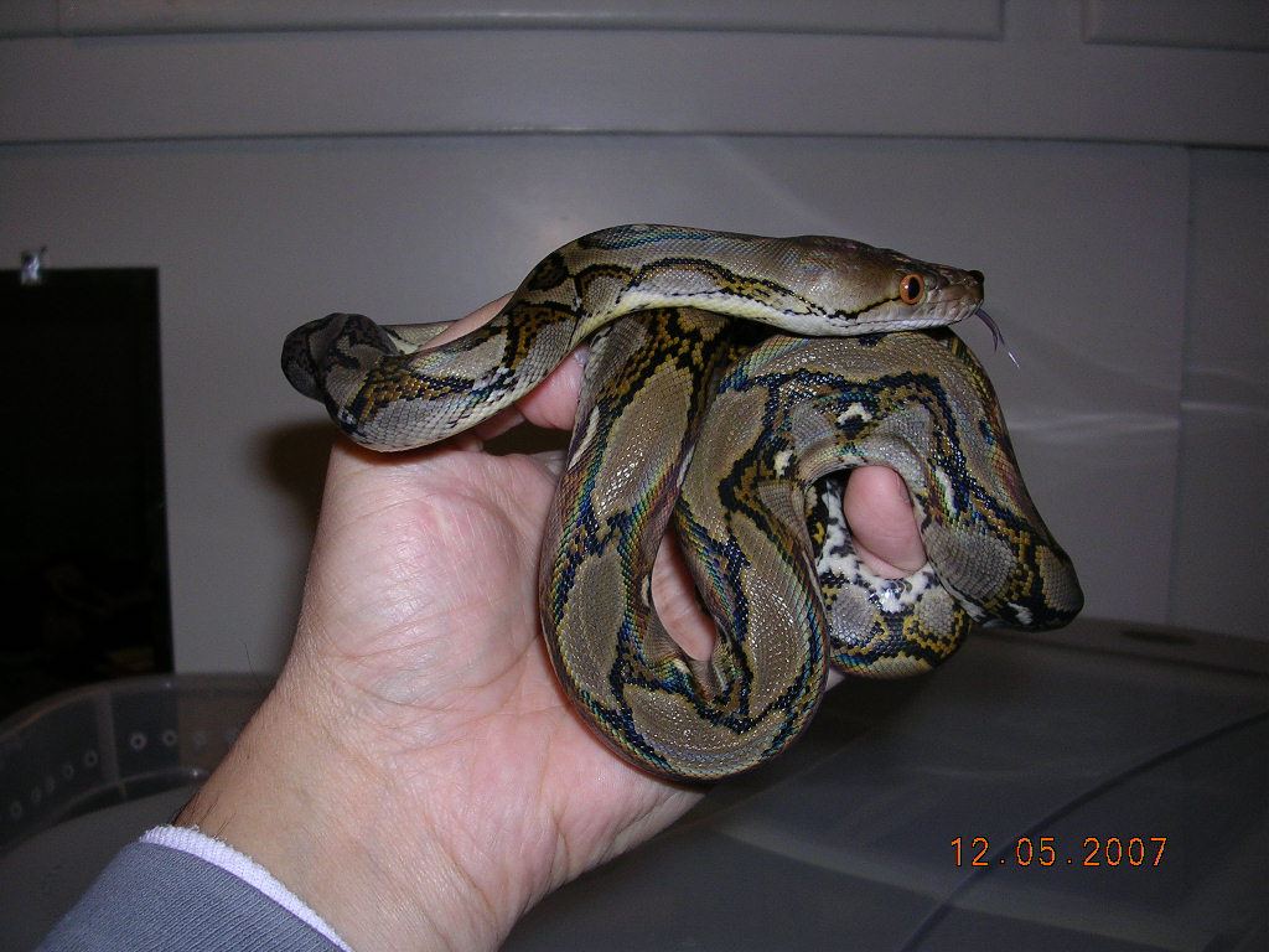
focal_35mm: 38
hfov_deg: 49.0
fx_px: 1393
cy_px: 476
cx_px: 634
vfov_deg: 37.7
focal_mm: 5.8
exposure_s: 1/60.1
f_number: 2.8
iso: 50
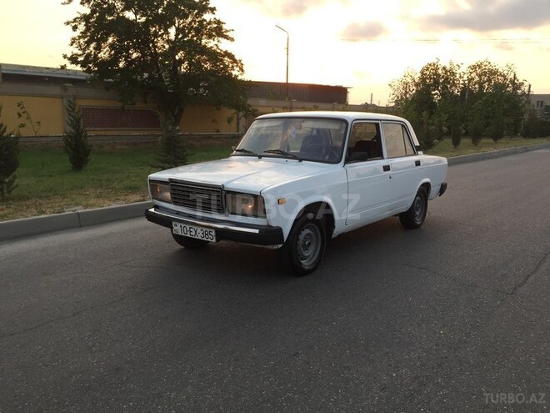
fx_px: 461
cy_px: 206
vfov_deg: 48.2
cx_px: 275
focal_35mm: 29
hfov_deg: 61.7
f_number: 2.2
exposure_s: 1/100
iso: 32
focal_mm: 4.15
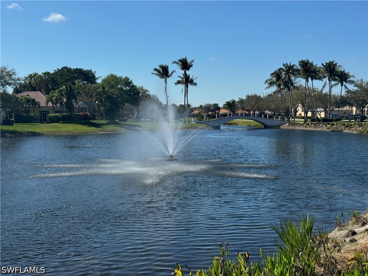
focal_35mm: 48
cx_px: 184
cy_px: 138
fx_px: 510
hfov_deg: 39.7
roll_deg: -0.1
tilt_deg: -3.9
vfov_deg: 30.3
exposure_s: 1/5376
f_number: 1.78
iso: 64
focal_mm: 6.76
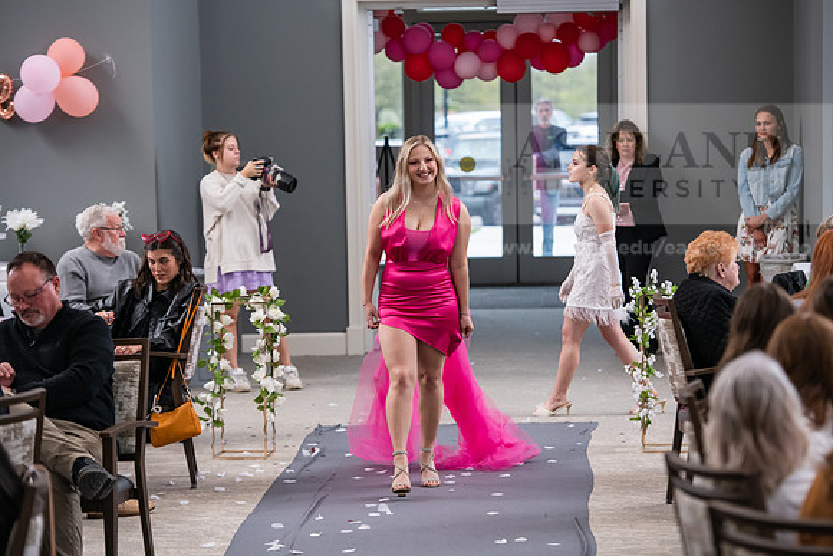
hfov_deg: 16.8
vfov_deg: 11.2
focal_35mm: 122
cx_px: 416
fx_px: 2823
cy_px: 278
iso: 1600
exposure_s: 1/200
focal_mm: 122
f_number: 3.5
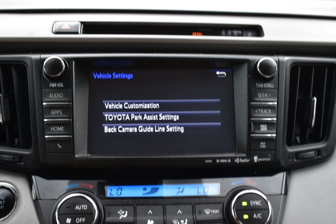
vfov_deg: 29.8
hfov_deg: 43.6
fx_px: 420
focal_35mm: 45
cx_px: 168
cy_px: 112
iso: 400
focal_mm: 30
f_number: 6.3
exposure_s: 1/20
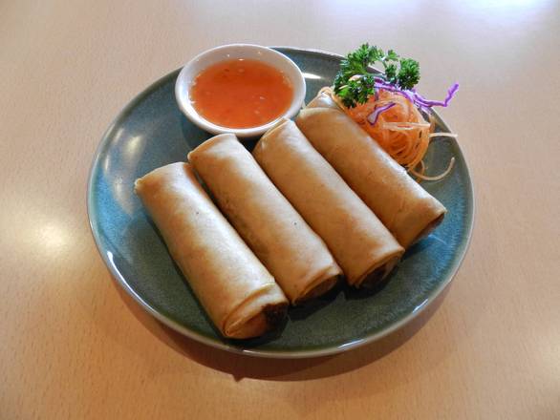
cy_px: 210
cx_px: 280
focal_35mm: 23
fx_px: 372
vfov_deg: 58.9
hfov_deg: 73.9
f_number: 3.4
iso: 400
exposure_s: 1/25
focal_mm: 4
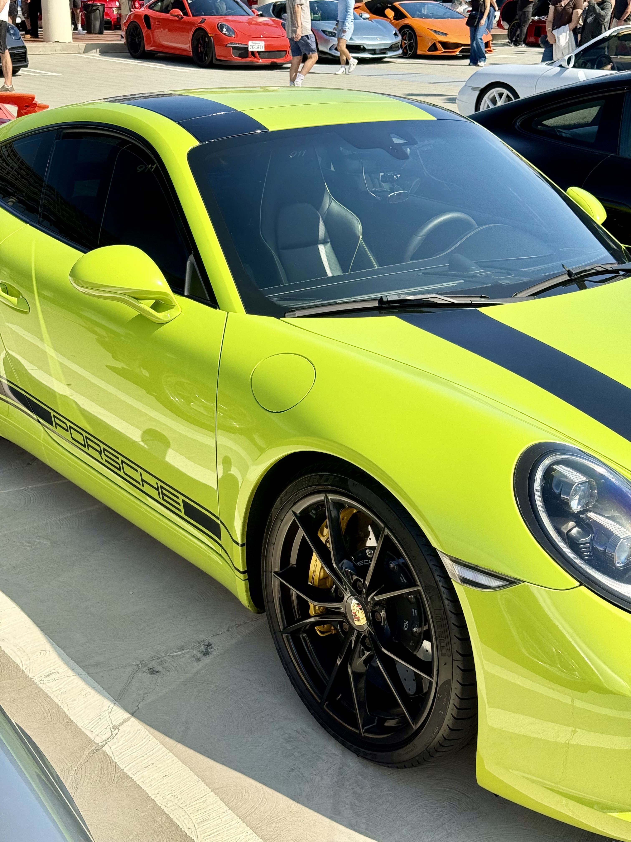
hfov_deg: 30.3
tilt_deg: -20.6
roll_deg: -1.2
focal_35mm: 48
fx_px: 1167
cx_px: 316
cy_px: 421
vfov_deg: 39.7
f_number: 1.78
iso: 100
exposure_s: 1/1575
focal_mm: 6.76
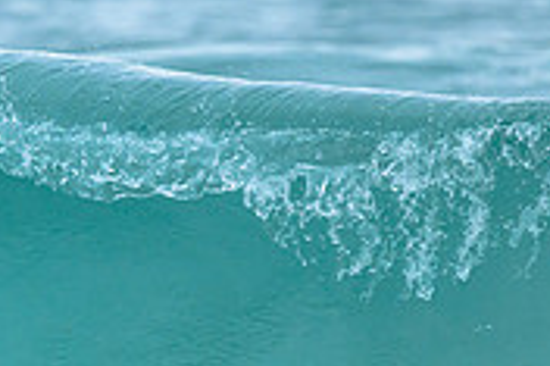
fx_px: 55283
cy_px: 469
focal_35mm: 3622
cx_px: -210
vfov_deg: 0.4
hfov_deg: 0.6
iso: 640
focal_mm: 800
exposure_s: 1/2500
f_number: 6.3
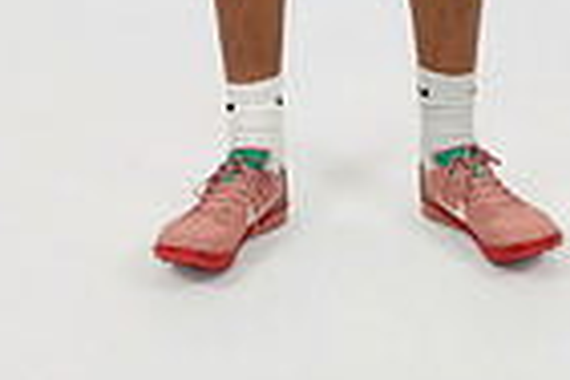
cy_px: -505
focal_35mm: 129
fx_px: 2047
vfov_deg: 9.5
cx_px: 336
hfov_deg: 15.8
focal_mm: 40.4
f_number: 4
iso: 500
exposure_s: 1/125
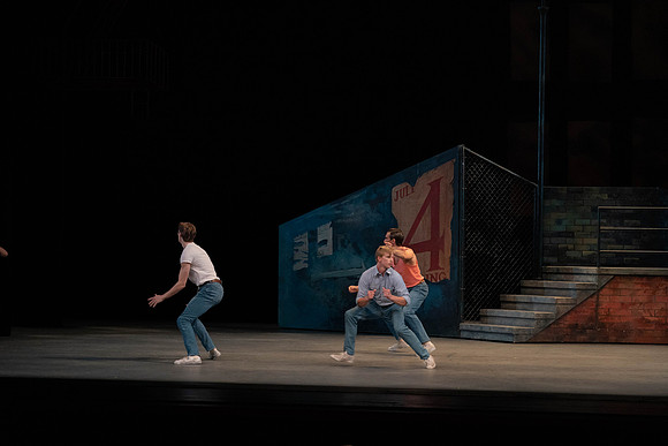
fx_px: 2209
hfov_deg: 17.2
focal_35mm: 119
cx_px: 334
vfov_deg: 11.5
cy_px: 223
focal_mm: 119
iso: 3200
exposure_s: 1/400
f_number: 4.5
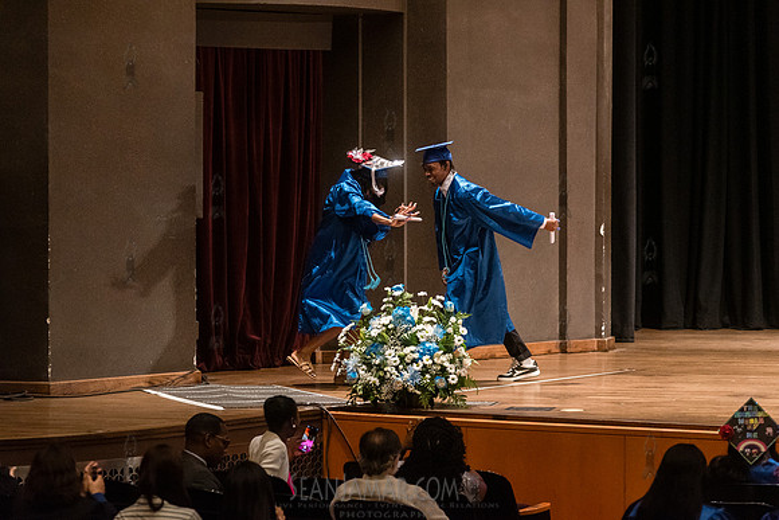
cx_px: 390
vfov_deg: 10.2
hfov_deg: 15.2
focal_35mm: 135
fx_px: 2922
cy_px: 260
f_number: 4
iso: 5000
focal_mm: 135
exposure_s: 1/200
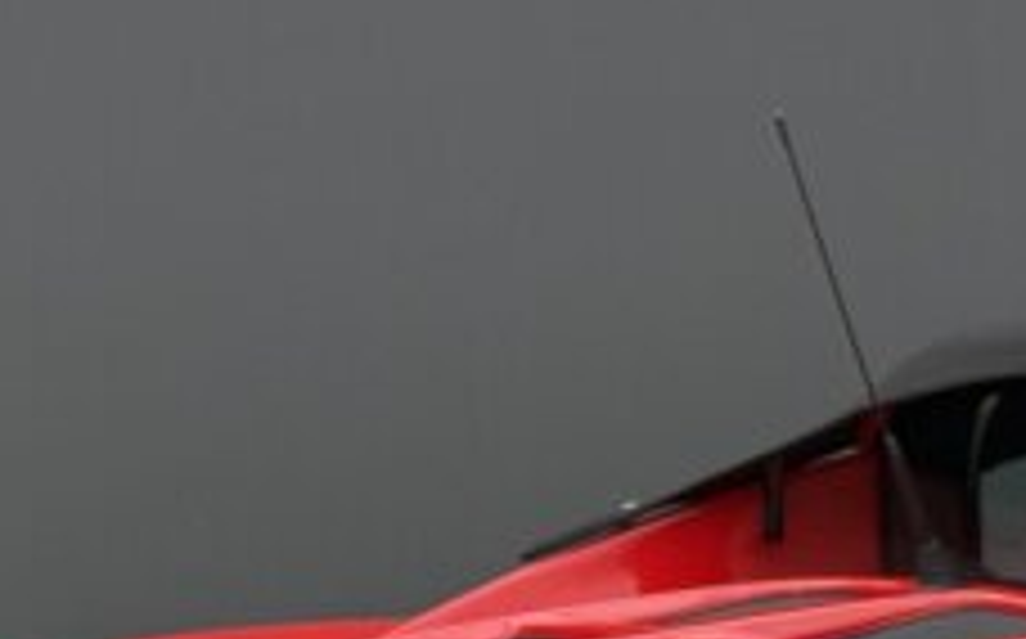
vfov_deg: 8.9
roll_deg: +0.2
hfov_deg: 14.6
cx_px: 824
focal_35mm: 143
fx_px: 3995
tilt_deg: -9.4
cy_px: 994
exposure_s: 1/100
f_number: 1.78
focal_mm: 6.76
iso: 200
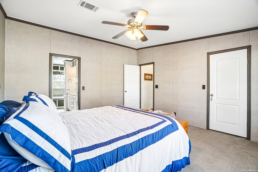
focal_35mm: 16
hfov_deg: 96.7
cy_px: 86
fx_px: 115
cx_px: 129
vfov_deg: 73.7
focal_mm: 16
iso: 400
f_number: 8
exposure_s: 1/6
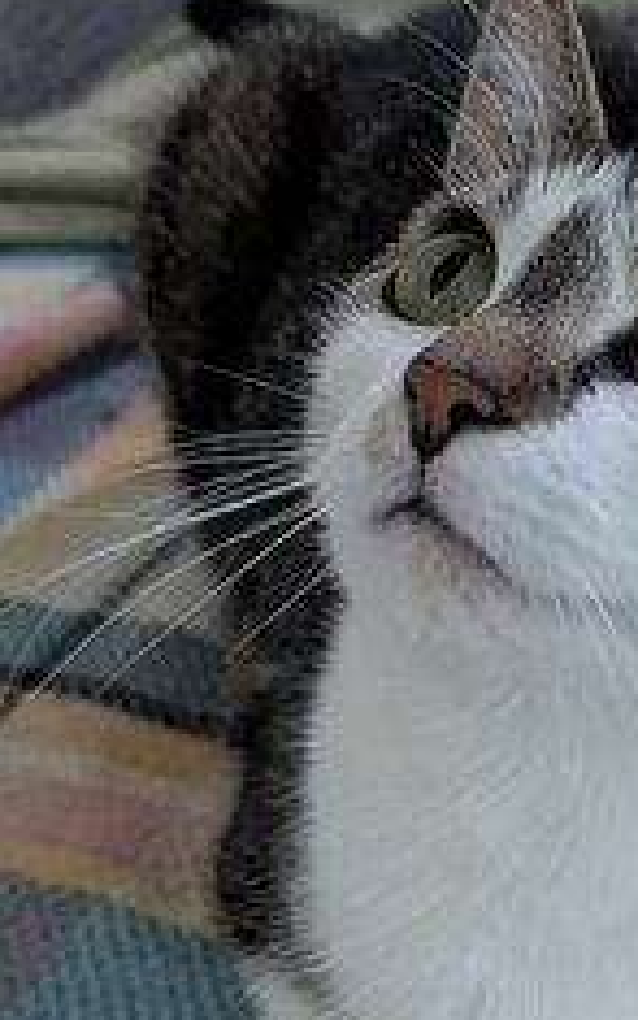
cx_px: 699
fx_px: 1807
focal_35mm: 65
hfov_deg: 19.2
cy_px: 686
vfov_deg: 31.3
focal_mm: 6.81
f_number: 1.85
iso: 2687
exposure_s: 1/119
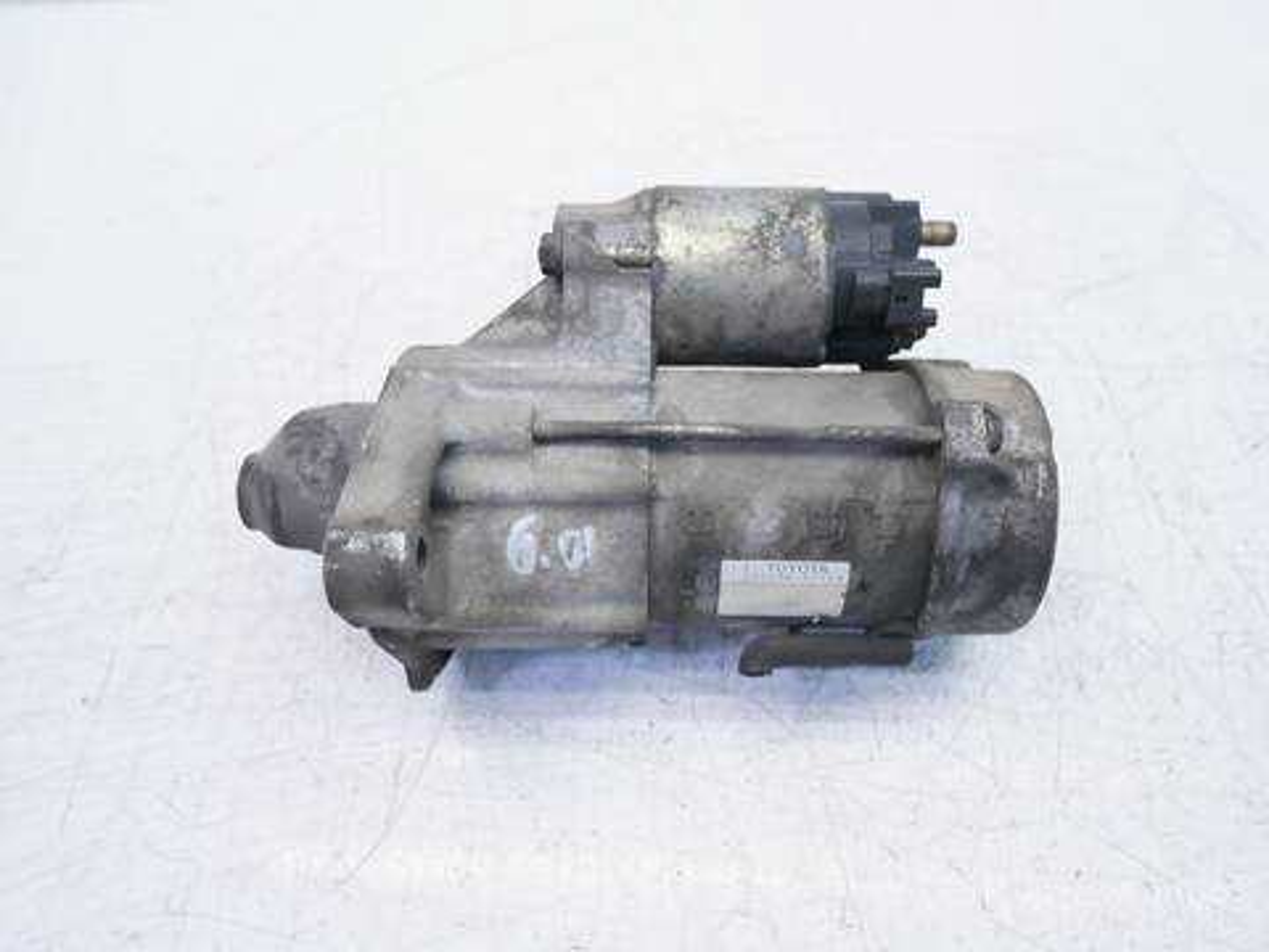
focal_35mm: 28
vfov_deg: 49.7
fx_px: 1026
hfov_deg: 63.4
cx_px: 634
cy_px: 476
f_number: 3.6
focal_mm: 14
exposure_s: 1/60
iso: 200
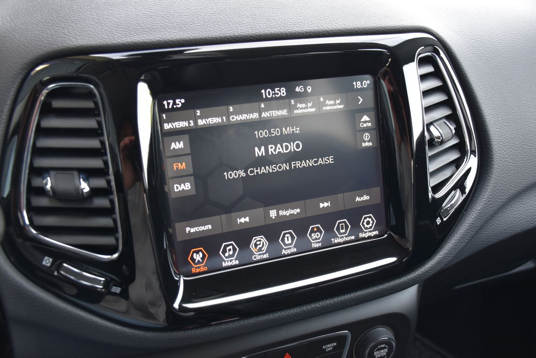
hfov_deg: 53.1
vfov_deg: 36.9
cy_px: 179
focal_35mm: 36
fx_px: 536
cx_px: 268
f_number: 4
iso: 400
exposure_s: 1/60
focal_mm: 24
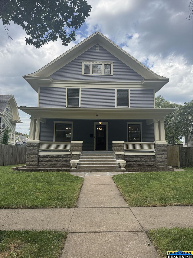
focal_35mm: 24
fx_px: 178
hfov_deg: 56.8
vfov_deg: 71.6
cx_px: 96
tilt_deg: +6.0
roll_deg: -0.5
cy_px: 129
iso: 80
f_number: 1.78
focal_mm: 6.76
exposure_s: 1/1395
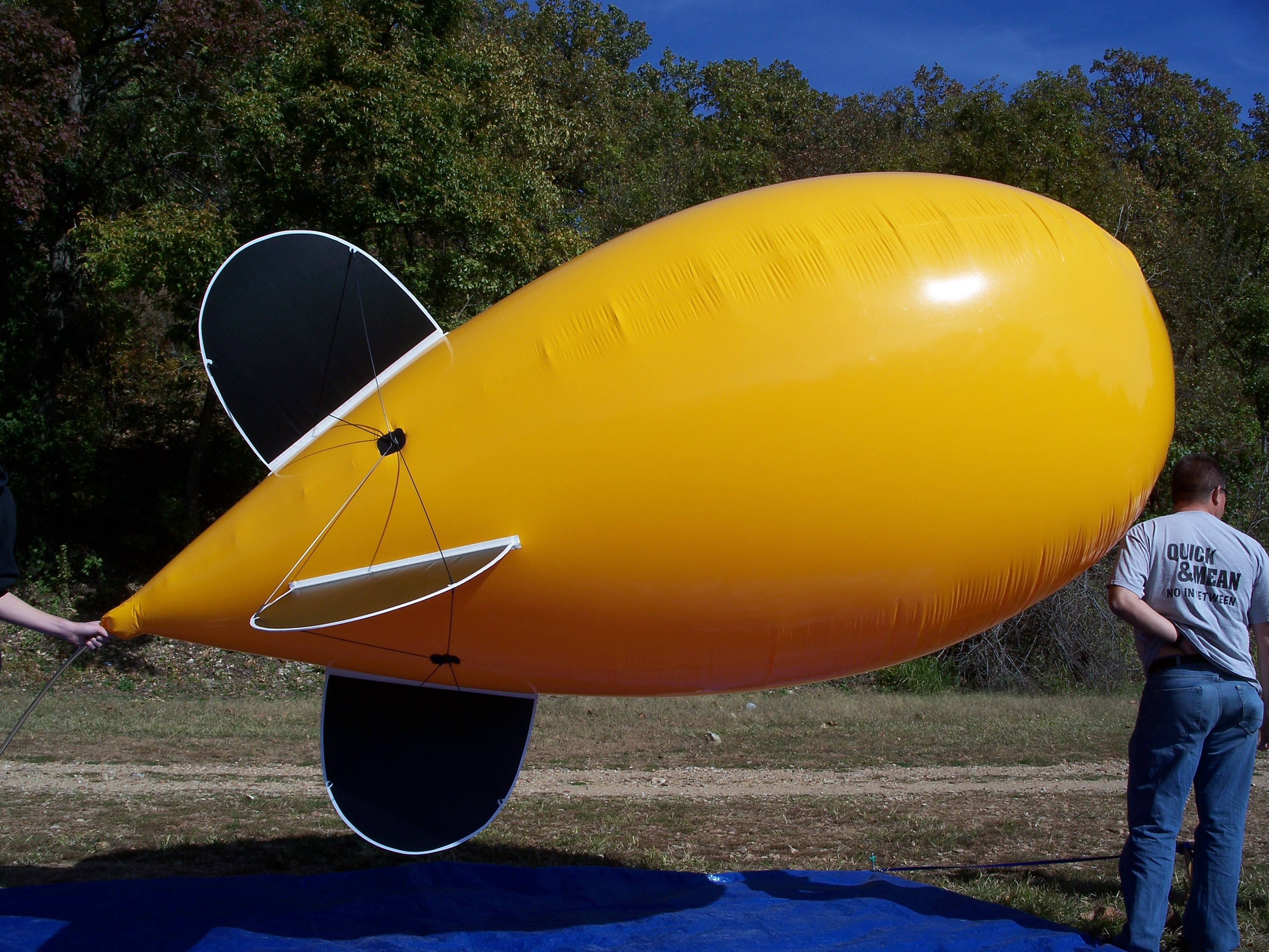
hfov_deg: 50.1
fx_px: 1356
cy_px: 476
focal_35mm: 37
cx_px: 634
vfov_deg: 38.7
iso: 64
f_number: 5.6
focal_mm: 7.8
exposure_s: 1/640
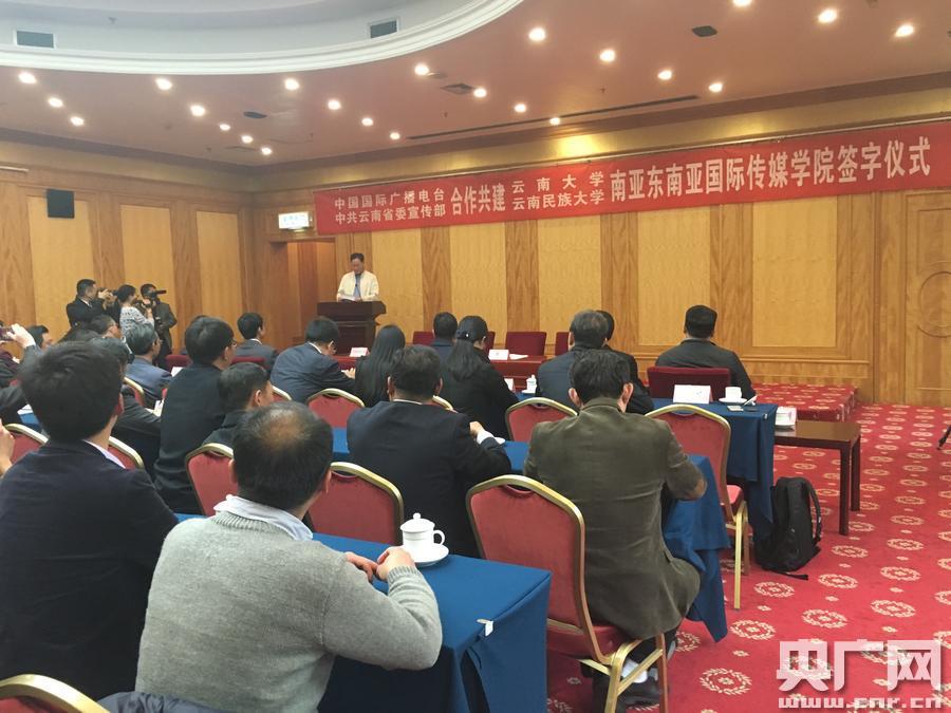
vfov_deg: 48.2
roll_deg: +1.0
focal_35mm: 29
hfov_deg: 61.7
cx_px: 476
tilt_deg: -4.7
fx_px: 797
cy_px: 356
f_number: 2.2
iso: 200
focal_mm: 4.15
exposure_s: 1/33
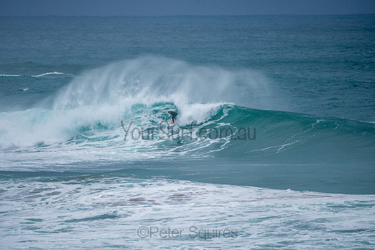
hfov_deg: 3.4
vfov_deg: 2.2
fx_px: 6389
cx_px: 180
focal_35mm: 613
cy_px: 116
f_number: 5.6
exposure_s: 1/1250
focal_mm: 500
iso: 280
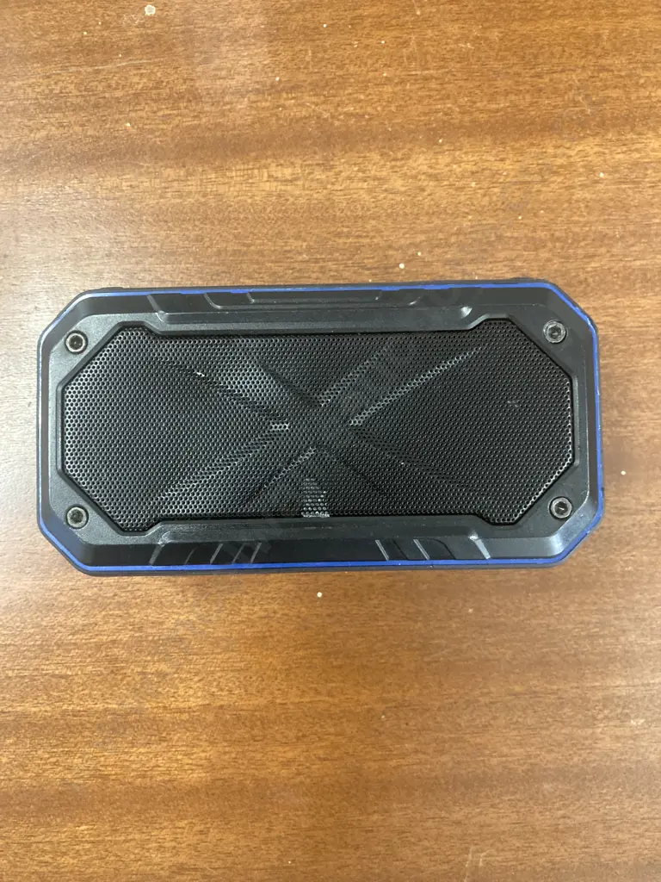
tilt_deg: -87.2
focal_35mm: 28
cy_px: 441
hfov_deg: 49.7
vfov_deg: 63.4
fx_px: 713
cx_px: 330
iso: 320
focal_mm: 3.99
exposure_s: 1/50
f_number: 1.8
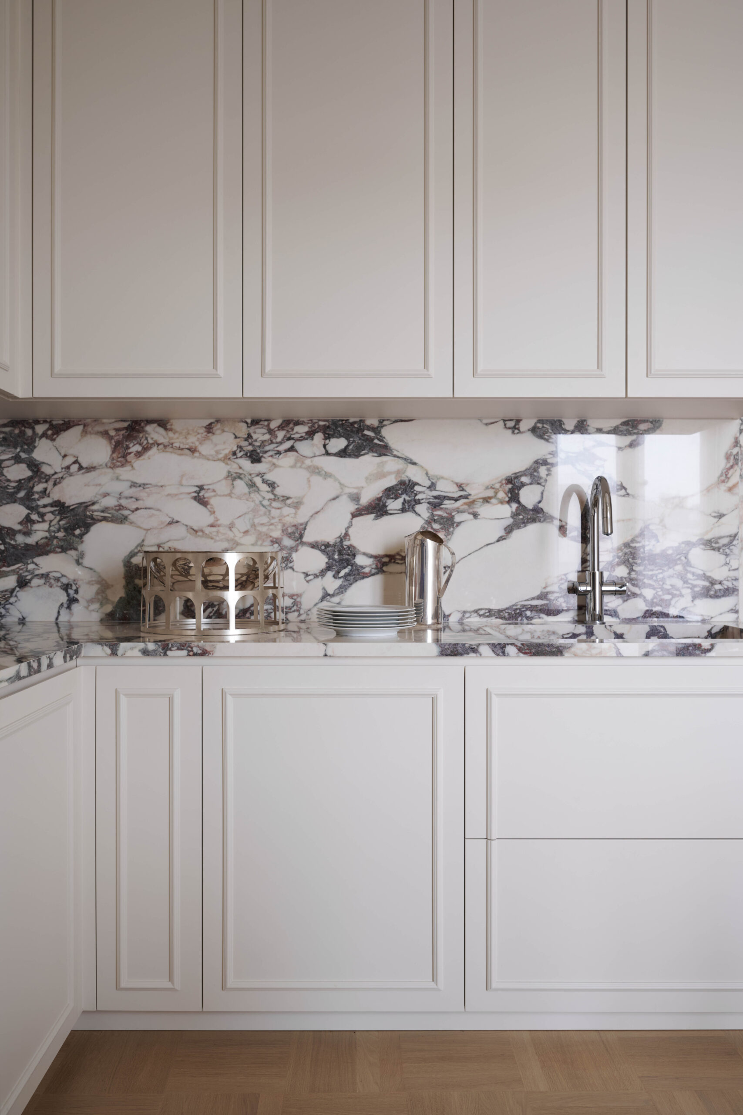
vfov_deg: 68.4
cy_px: 558
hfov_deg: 48.7
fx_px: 820
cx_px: 372
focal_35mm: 26
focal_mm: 26.5
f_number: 5.6
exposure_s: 1/2
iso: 200
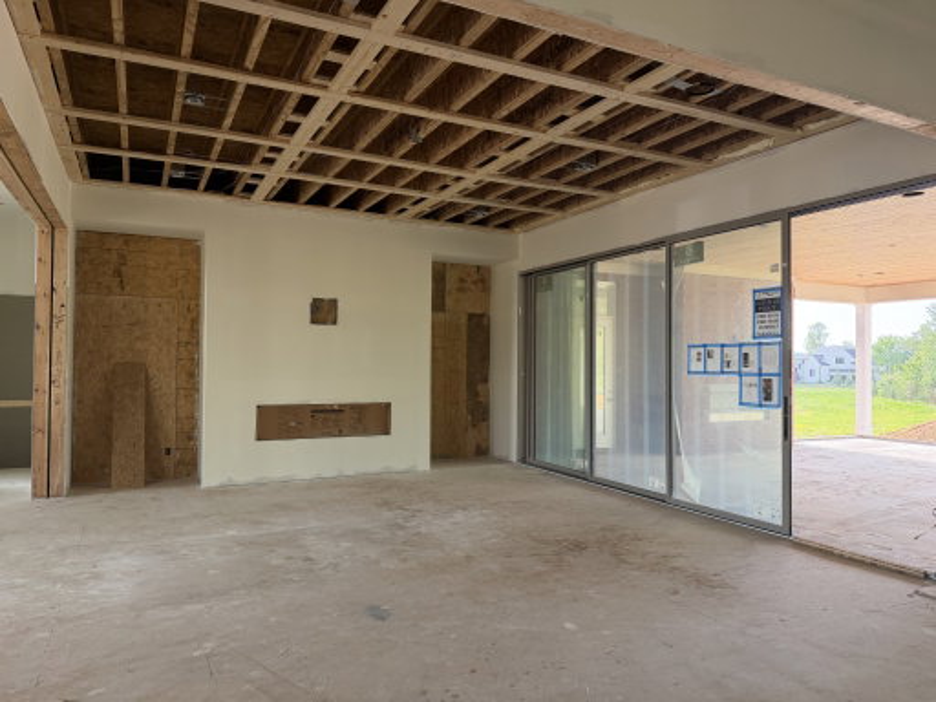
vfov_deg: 56.8
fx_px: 649
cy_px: 351
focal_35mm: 24
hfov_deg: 71.6
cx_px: 468
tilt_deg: +1.3
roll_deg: -0.5
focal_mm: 6.76
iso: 160
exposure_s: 1/223
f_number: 1.78
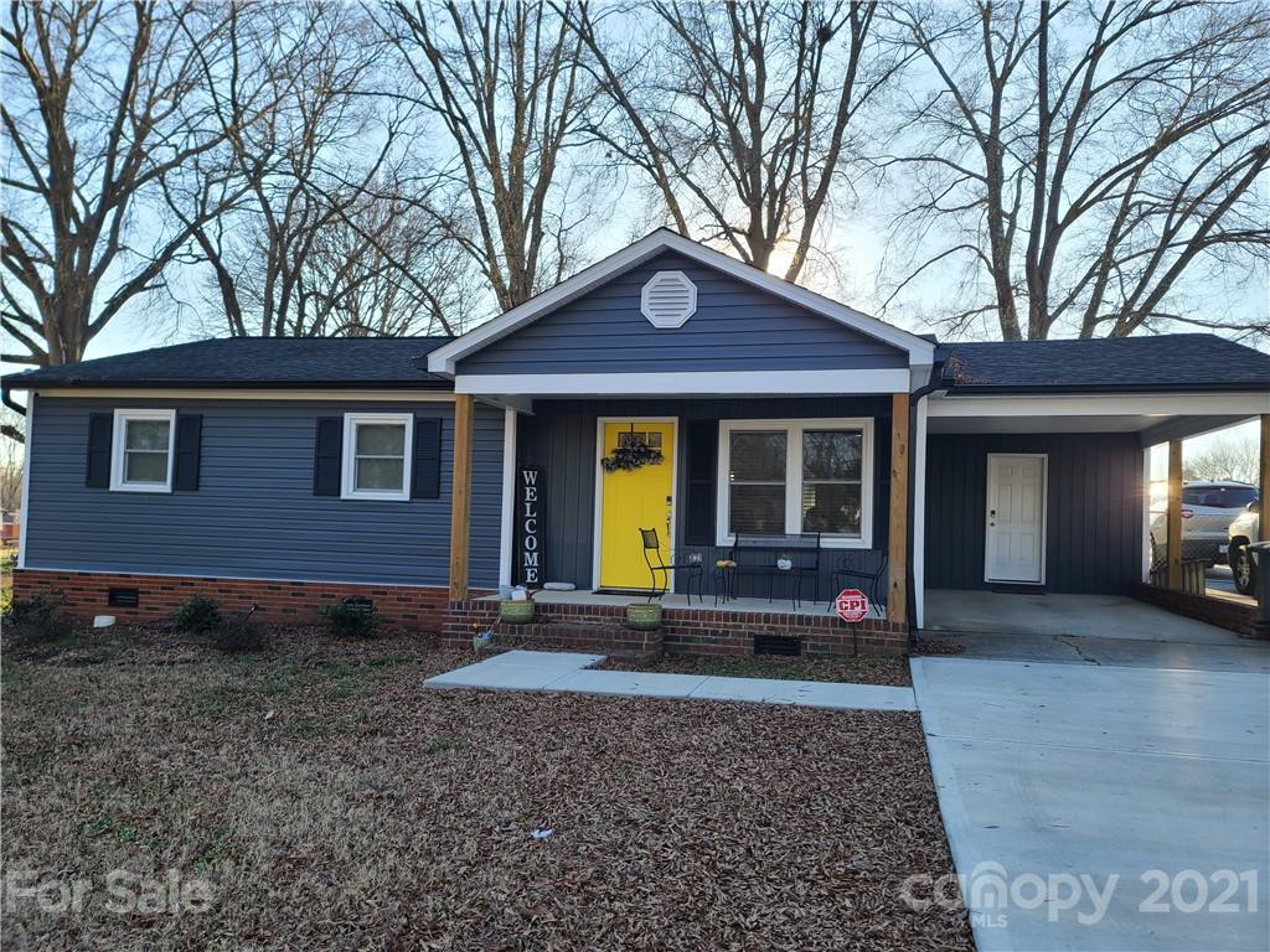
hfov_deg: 69.4
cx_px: 635
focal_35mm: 25
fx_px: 917
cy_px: 476
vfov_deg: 54.9
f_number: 1.8
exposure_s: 1/175
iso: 16
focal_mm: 7
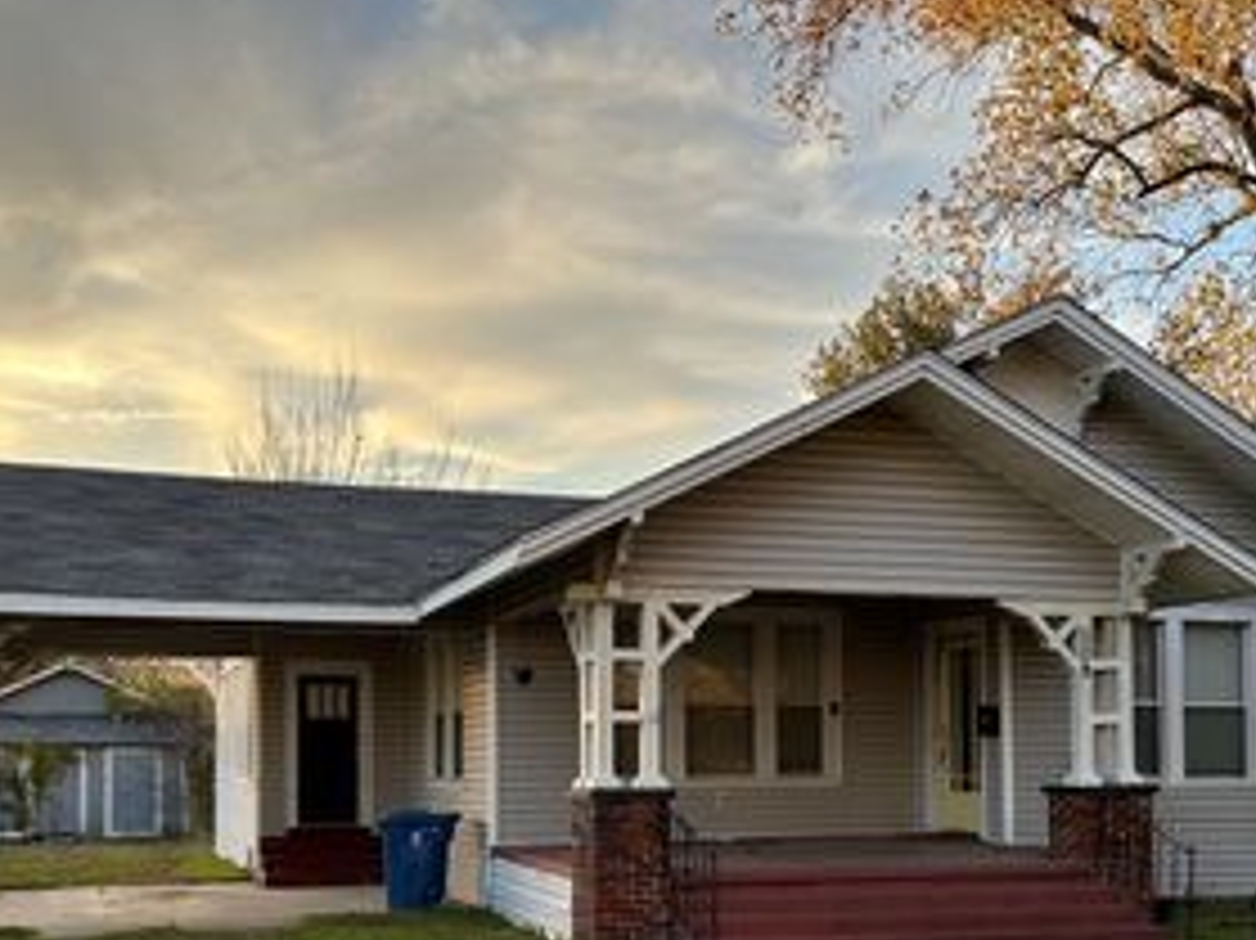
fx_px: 1560
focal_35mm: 43
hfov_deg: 43.9
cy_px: 740
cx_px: 653
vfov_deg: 32.7
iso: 80
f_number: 1.78
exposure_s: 1/667
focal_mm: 6.86
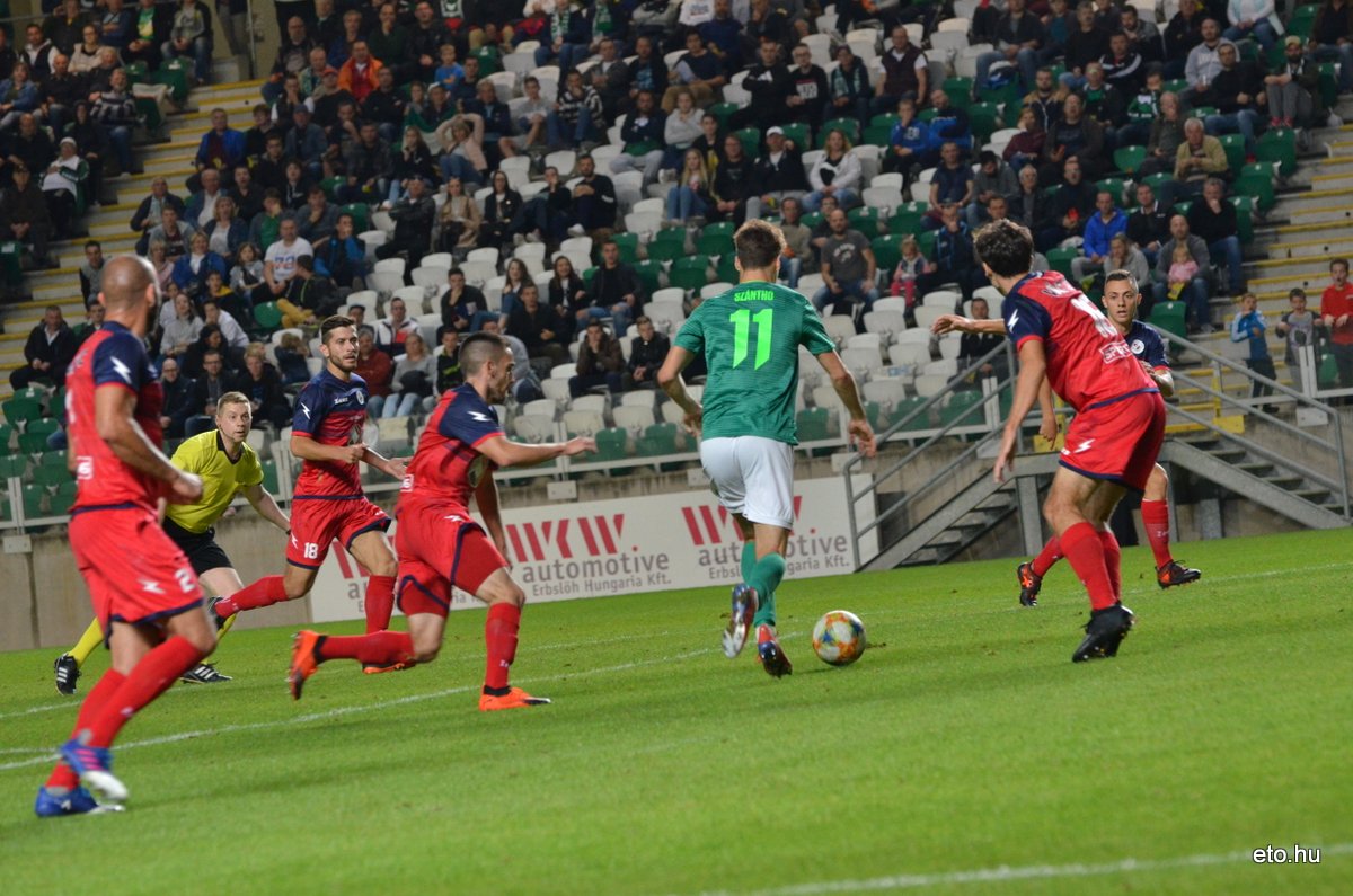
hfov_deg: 9.5
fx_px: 8158
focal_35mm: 218
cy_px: 448
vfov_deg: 6.3
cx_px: 676
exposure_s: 1/320
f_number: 4.8
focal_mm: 145
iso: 1600
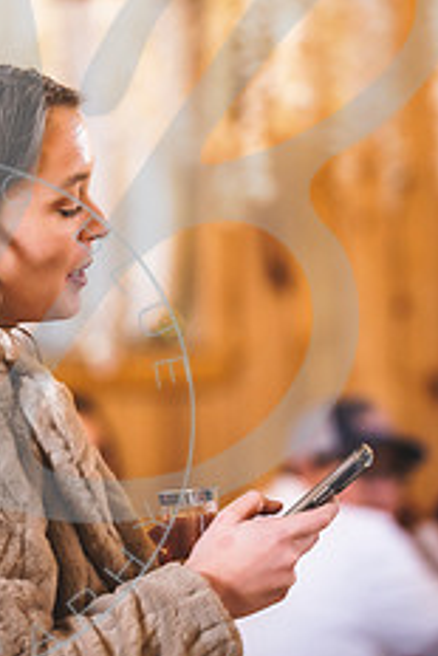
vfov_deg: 9.1
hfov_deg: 6.1
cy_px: 204
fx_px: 4100
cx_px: 59
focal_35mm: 225
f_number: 2.8
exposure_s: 1/200
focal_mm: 116
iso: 1000
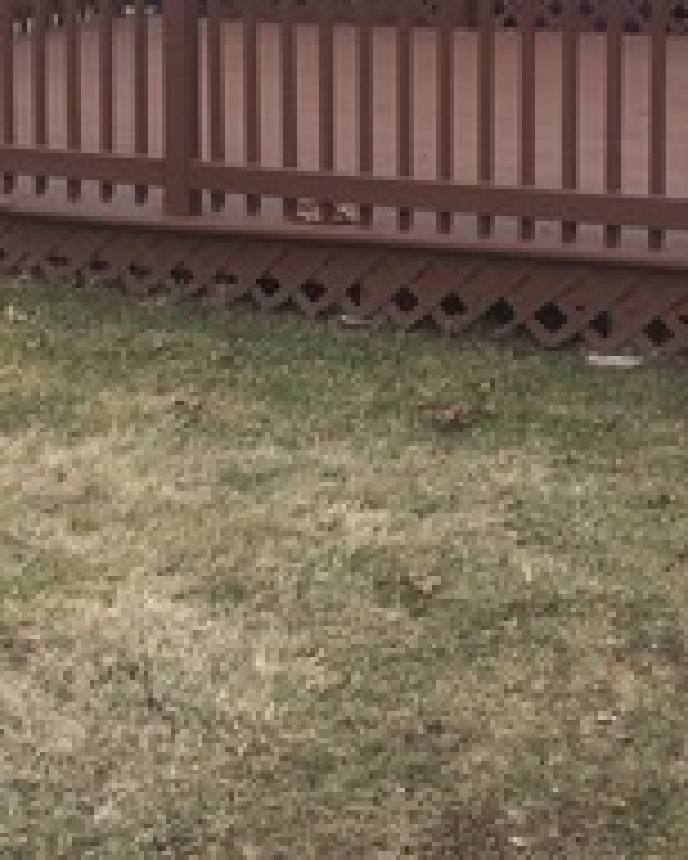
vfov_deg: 20.0
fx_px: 2416
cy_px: 189
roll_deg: -0.1
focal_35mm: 95
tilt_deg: -10.9
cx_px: 31
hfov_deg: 15.9
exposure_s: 1/120
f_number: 2.2
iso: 32
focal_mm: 4.15
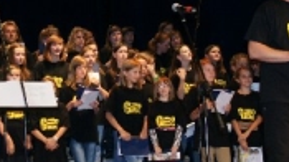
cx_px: 59
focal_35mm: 99
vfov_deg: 12.2
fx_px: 758
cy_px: 75
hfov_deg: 21.3
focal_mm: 22
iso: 400
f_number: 5
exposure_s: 1/40
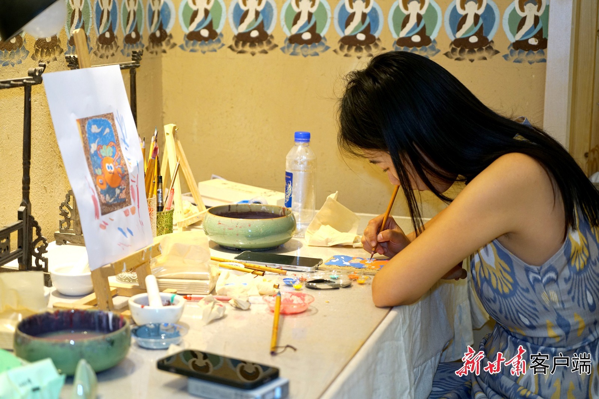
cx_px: 300
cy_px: 200
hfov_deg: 31.0
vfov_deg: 20.9
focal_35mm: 65
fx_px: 1082
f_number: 4
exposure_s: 1/125
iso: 1000
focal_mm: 65
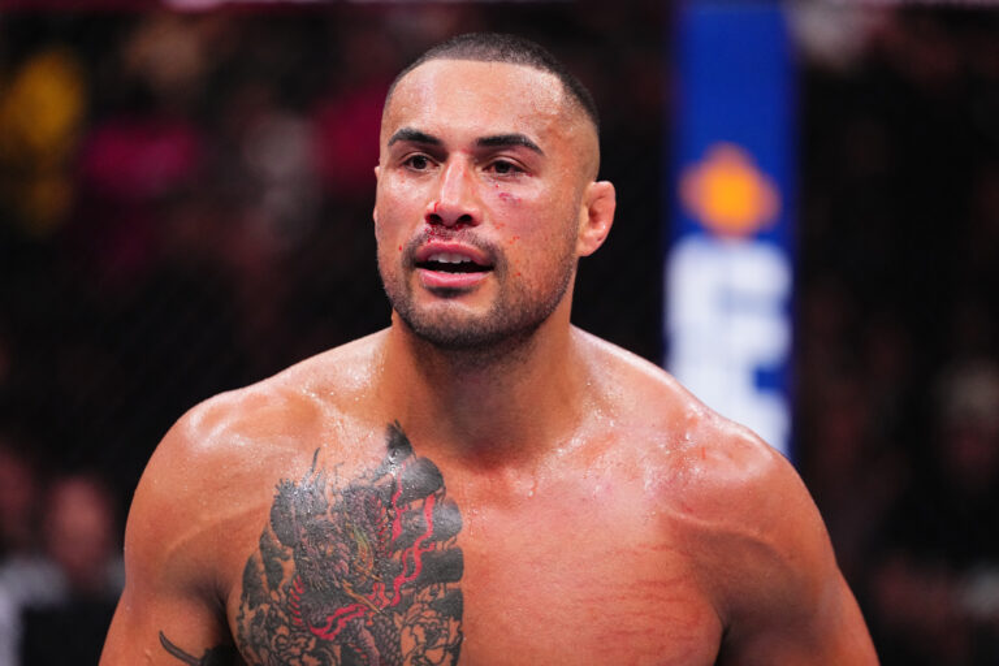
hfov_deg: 11.3
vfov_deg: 7.5
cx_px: 500
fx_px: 5050
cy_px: 333
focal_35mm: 182
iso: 3200
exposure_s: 1/1600
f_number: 2.8
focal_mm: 182
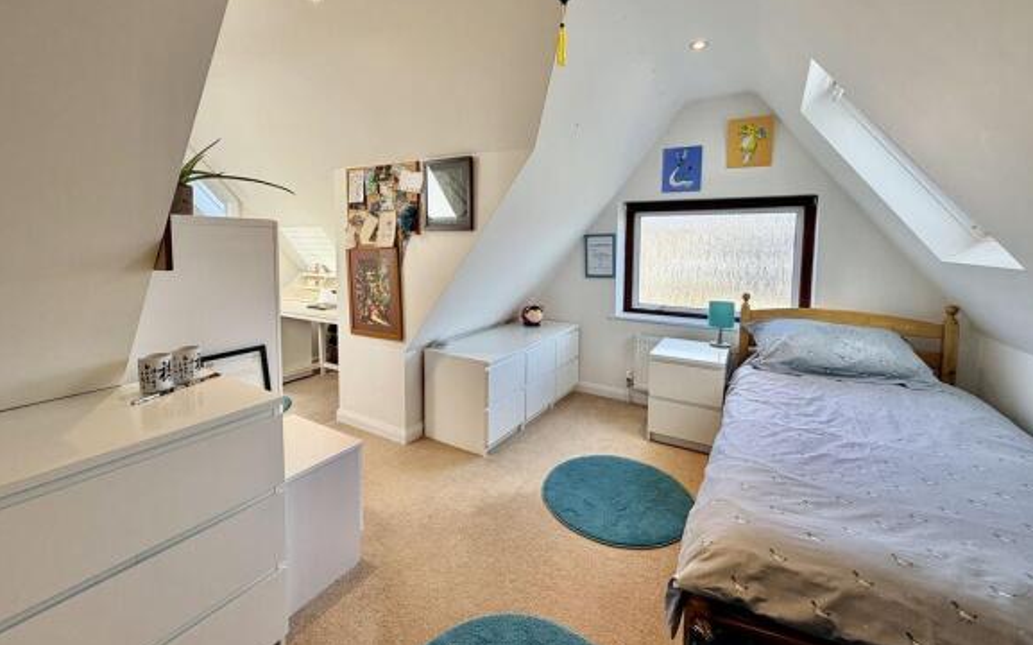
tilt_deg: -4.8
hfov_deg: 101.5
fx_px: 422
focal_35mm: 15
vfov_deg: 74.2
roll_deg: +0.4
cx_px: 518
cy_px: 271
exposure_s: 1/121
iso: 100
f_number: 2.2
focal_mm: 2.22
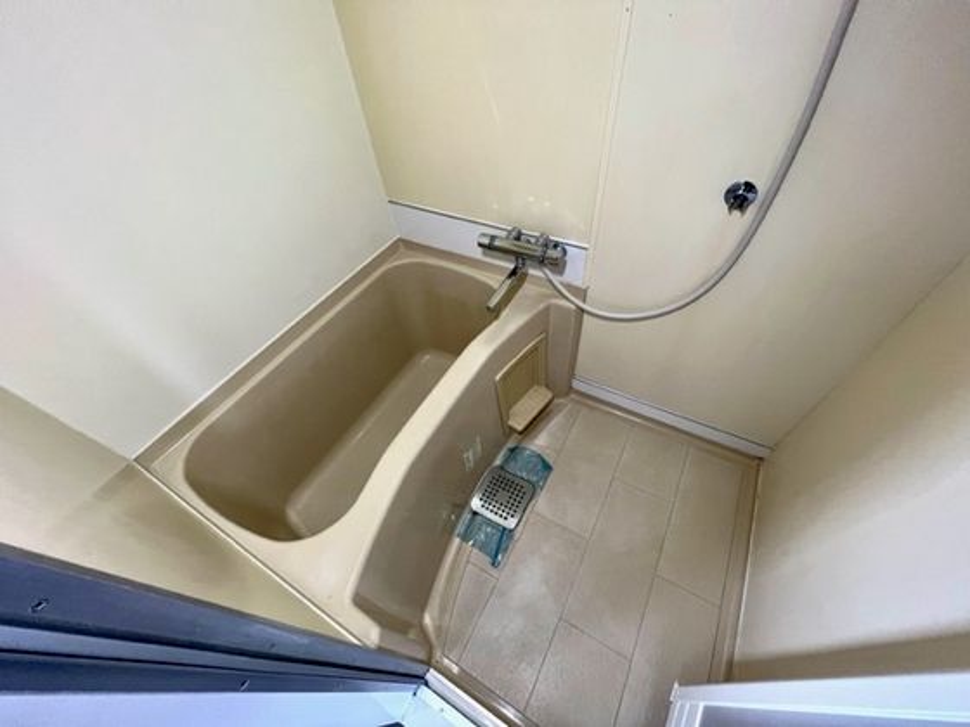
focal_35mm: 13
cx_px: 485
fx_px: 364
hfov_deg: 106.2
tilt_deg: -48.9
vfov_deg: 89.9
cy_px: 364
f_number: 1.8
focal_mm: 1.57
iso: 200
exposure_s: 1/60
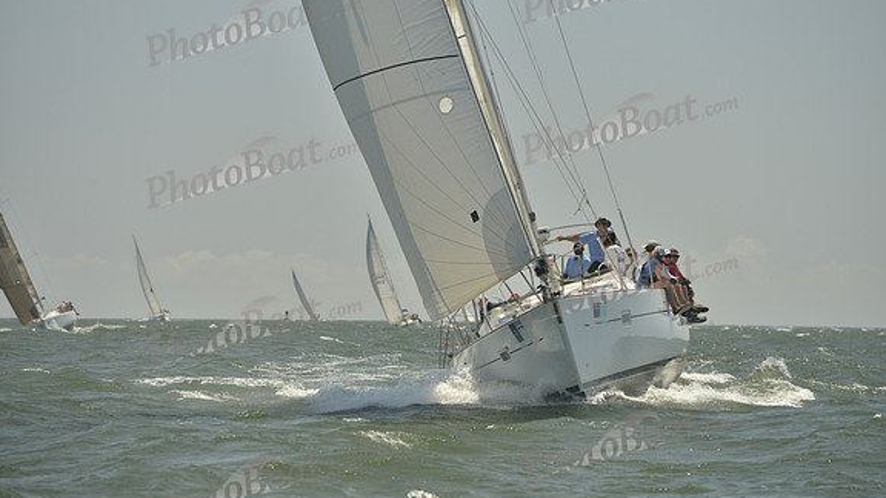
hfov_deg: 10.2
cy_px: 227
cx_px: 443
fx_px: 4957
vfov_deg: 5.8
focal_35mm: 211
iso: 280
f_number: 7.1
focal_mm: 200
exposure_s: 1/1000
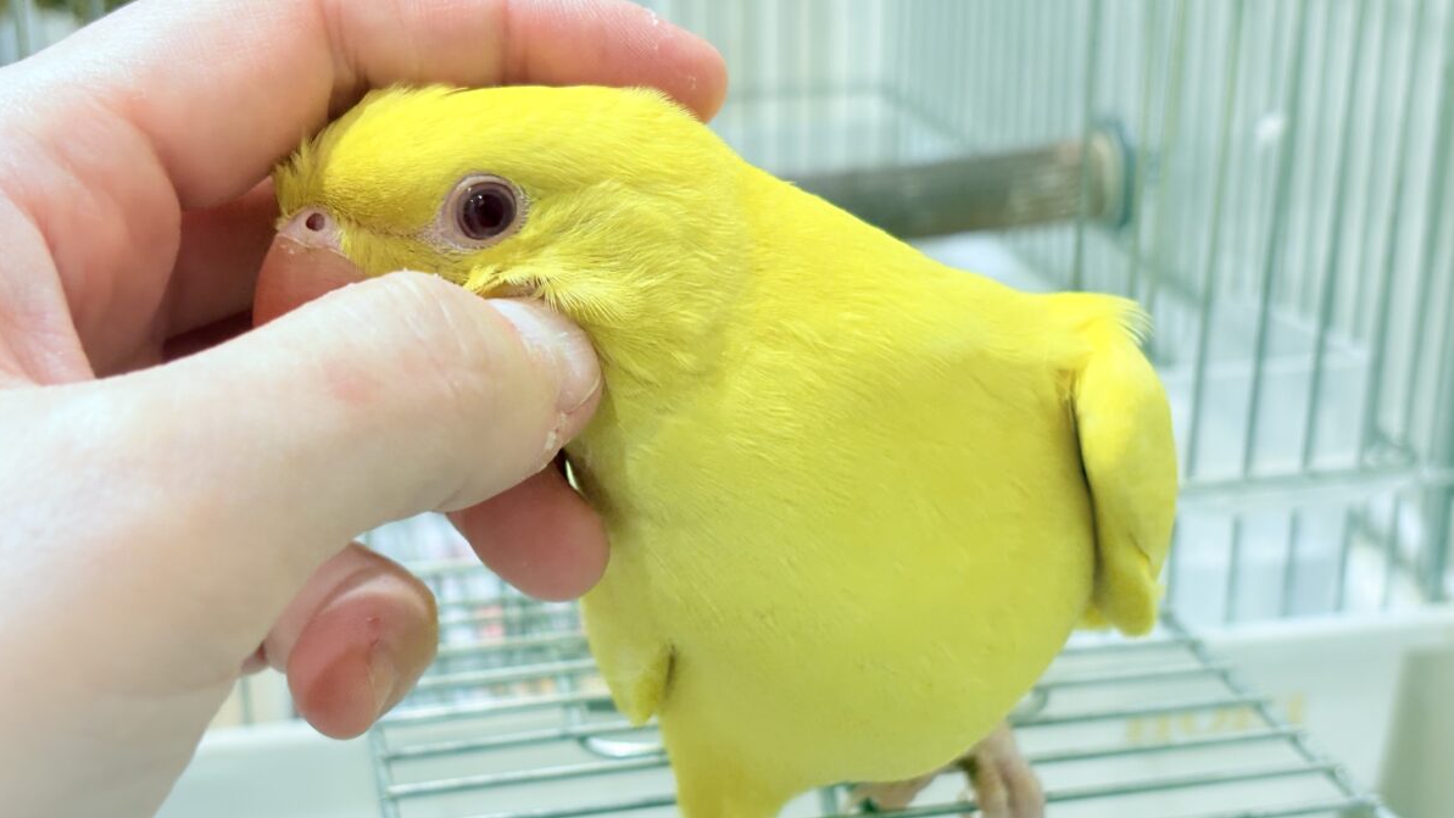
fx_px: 2198
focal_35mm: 57
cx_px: 726
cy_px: 471
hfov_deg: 36.6
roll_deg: +1.3
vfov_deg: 21.1
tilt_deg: -17.7
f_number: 1.6
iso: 40
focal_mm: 5.96
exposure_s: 1/100
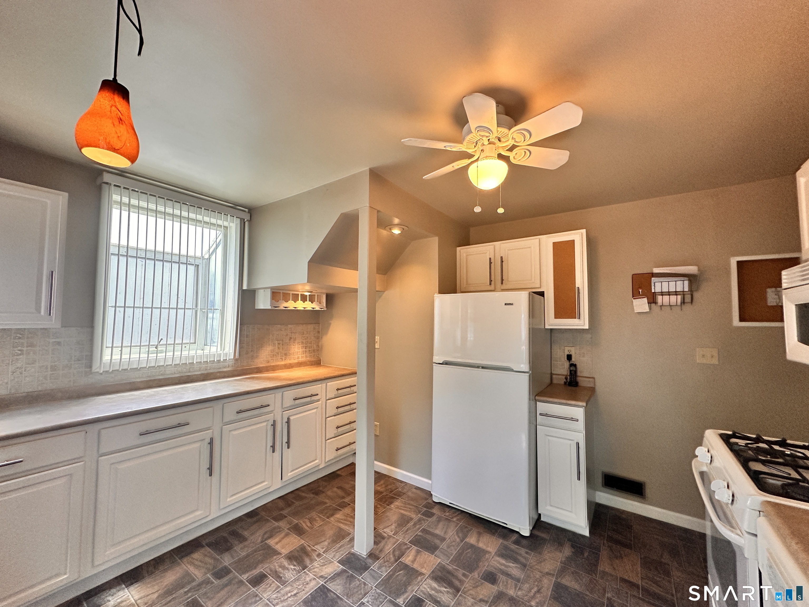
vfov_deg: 85.7
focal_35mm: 14
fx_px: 327
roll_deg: -0.9
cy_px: 304
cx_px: 404
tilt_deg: +3.3
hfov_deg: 102.1
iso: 250
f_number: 2.2
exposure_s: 1/120
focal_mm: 2.22
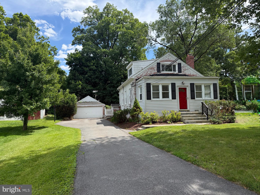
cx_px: 130
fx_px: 180
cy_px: 98
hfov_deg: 71.6
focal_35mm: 24
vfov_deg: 56.8
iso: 100
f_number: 1.78
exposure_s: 1/3145
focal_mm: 6.76
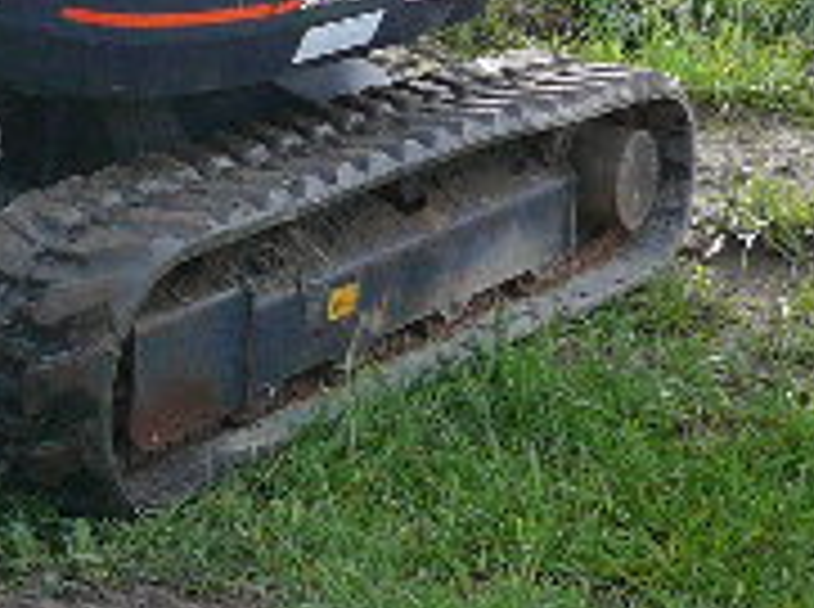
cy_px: -239
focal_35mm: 124
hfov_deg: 14.5
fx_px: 2910
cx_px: -535
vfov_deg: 11.5
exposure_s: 1/250
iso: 80
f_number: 2.8
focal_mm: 5.2
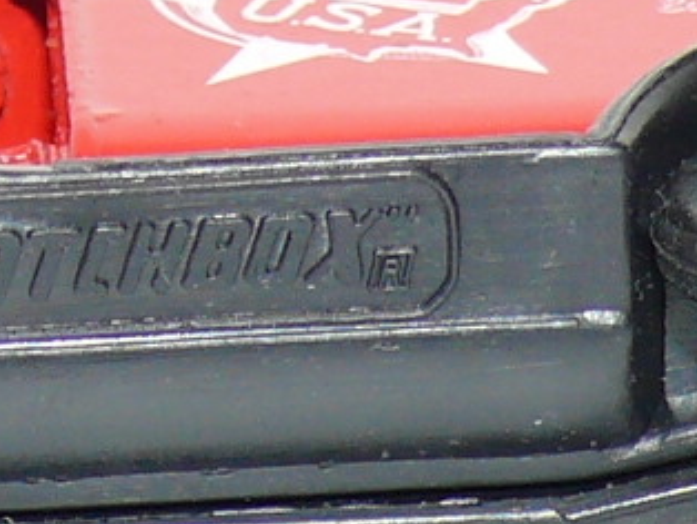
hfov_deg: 4.1
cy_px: 546
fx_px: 9753
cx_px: 98
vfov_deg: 3.1
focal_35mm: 484
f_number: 4
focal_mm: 12.9
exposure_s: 1/30
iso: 100
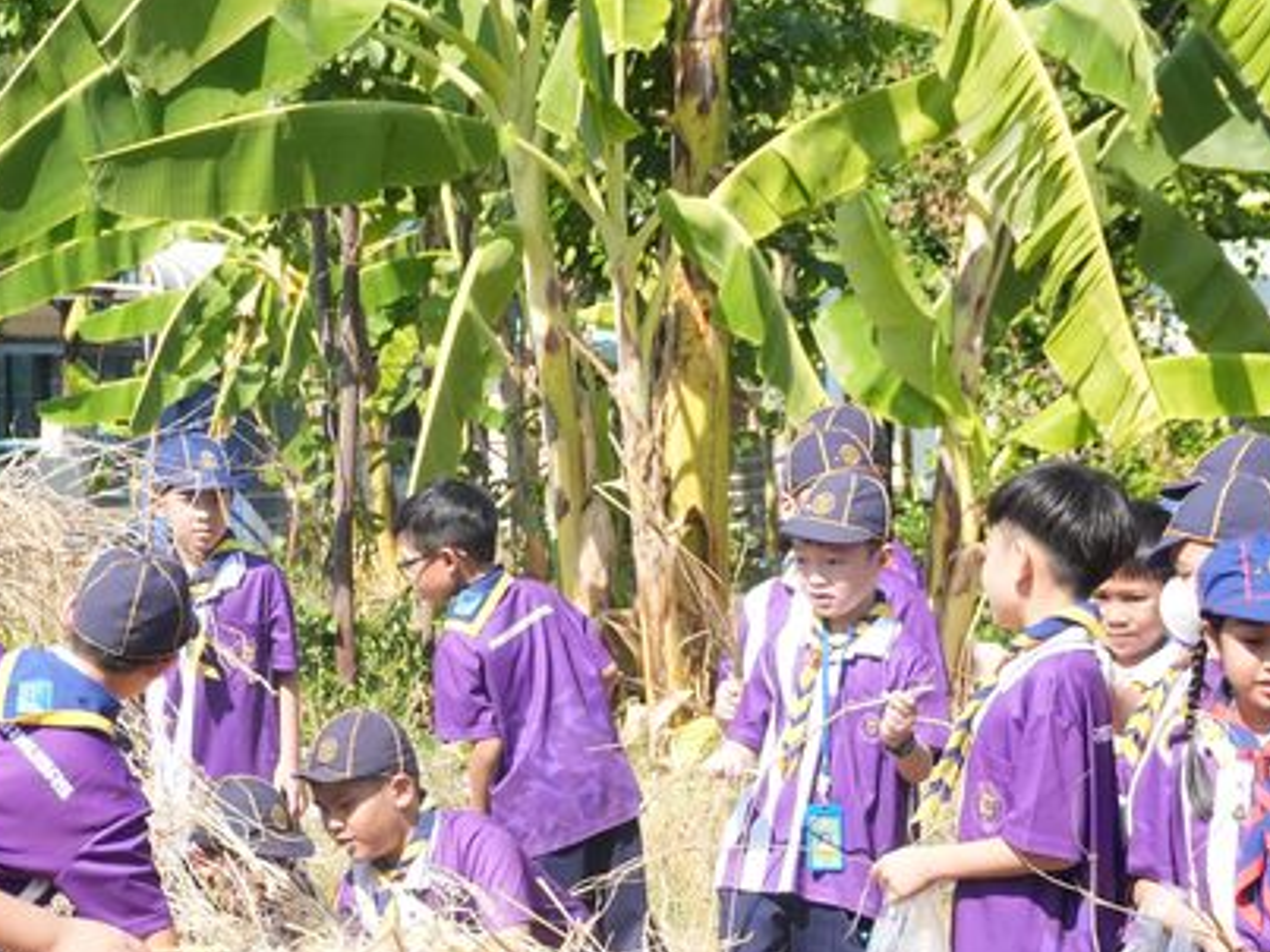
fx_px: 4437
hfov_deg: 16.3
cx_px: 496
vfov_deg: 12.2
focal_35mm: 121
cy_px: 829
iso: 1600
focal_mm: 41
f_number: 5.6
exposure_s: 1/4000
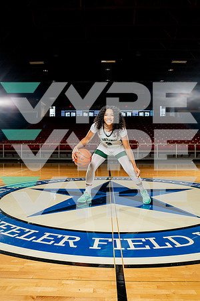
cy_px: 150
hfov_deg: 46.4
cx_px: 100
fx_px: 233
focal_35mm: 28
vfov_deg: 65.5
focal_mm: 28
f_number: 5.6
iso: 640
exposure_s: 1/250
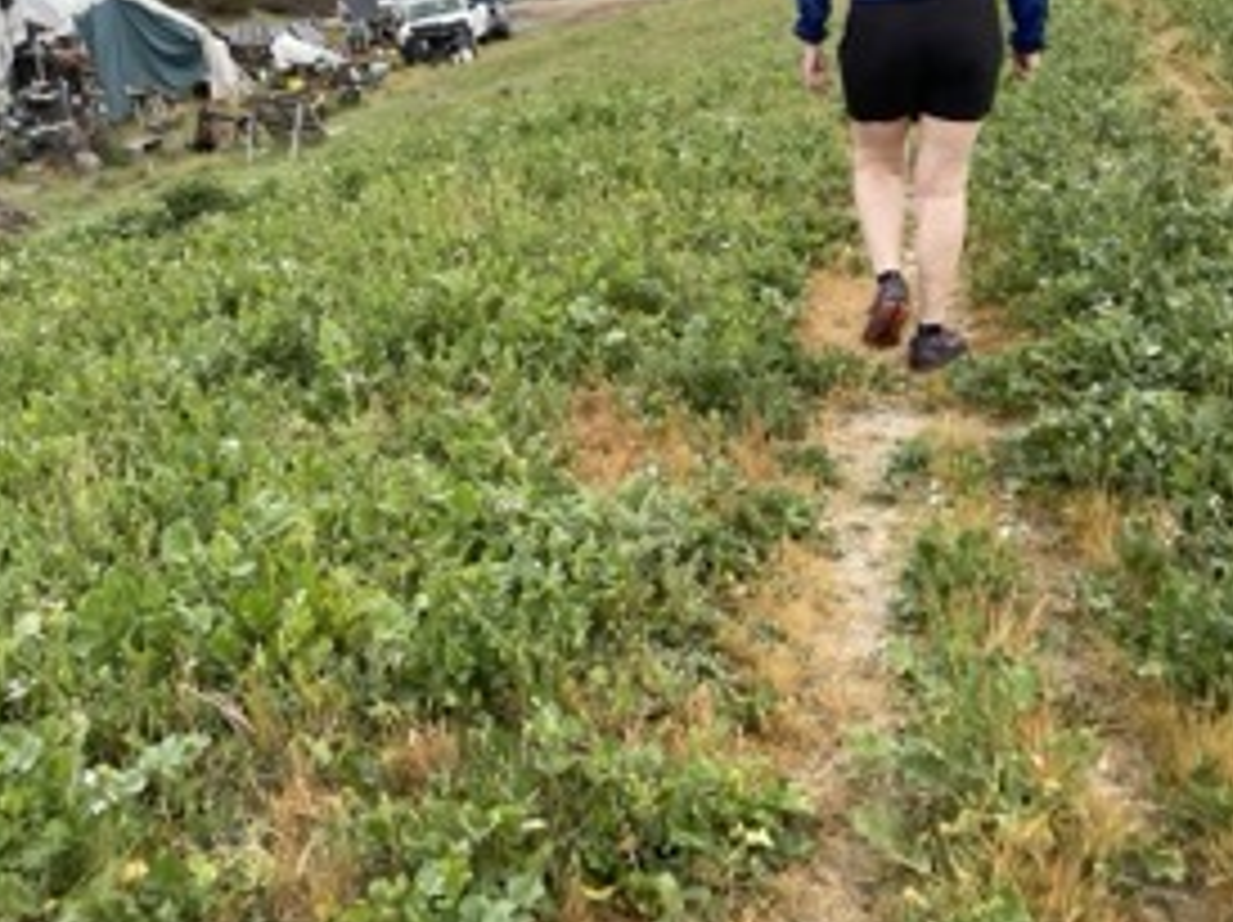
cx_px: 652
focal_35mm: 38
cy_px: 346
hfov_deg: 49.0
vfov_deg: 37.4
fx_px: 1352
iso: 40
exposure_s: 1/121
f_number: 1.6
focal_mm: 4.2
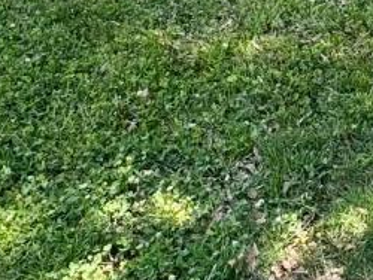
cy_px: -229
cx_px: 385
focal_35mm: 84
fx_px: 906
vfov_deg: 15.2
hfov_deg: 22.3
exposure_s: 1/269
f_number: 2.2
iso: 40
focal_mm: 2.22
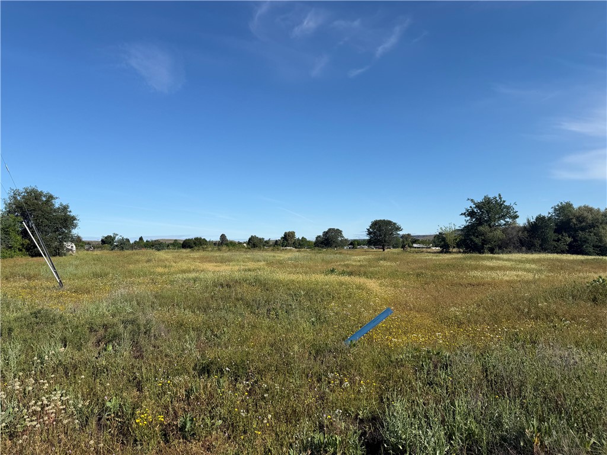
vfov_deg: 56.8
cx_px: 304
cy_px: 228
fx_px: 421
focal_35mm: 24
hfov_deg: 71.6
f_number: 1.78
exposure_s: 1/5319
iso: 80
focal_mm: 6.76
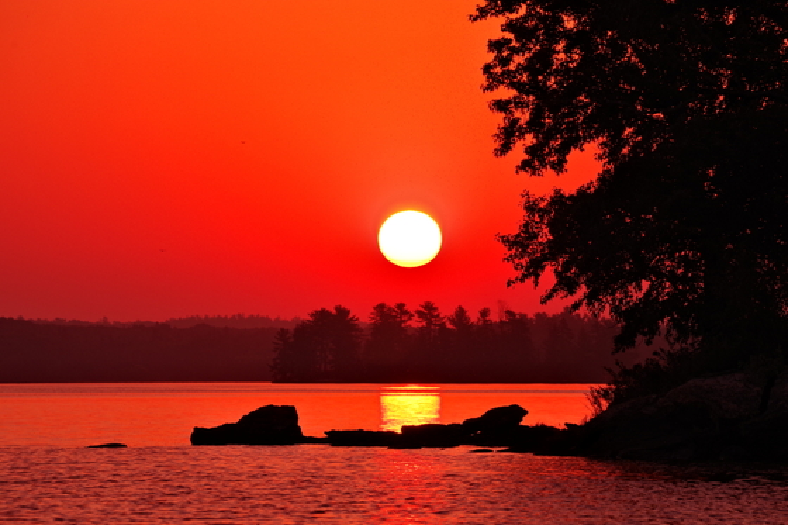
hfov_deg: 6.5
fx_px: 6893
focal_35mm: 315
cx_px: 394
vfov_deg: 4.4
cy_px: 262
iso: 320
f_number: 10
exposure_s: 1/400
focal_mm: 210
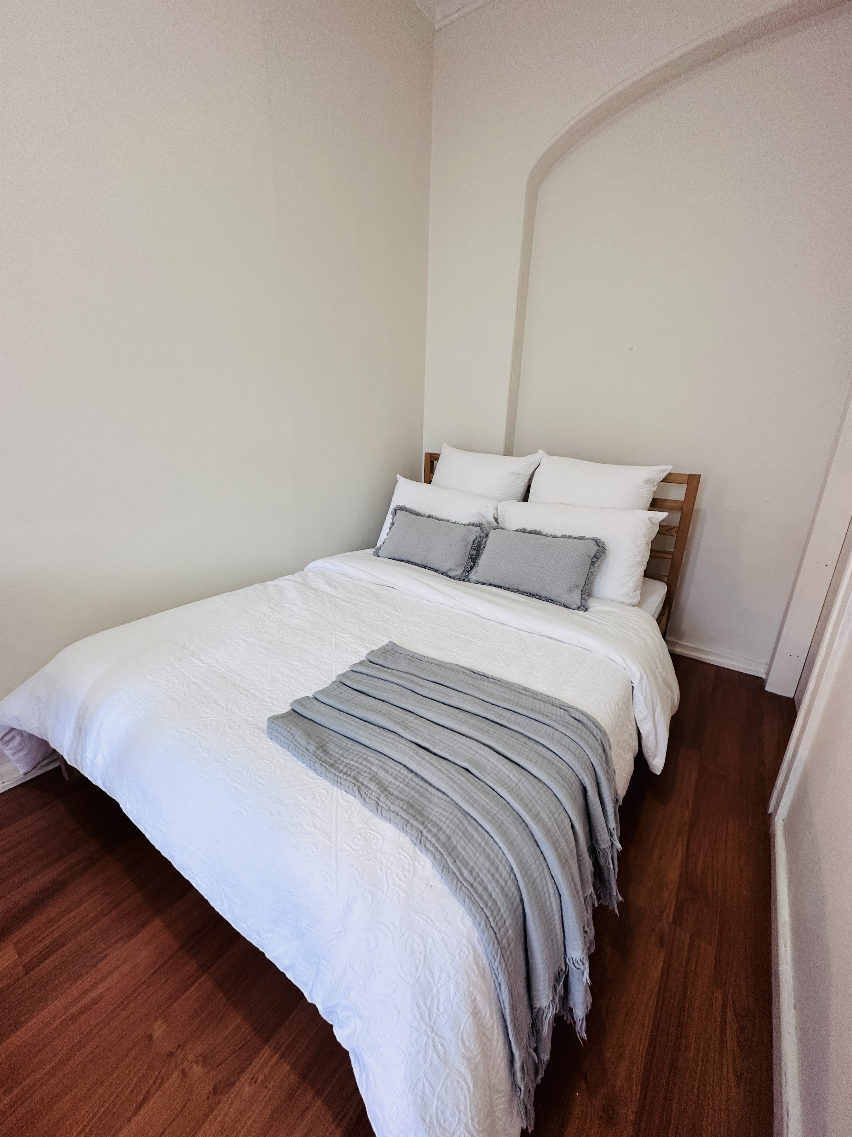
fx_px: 459
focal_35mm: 14
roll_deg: -1.5
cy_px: 568
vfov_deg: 102.1
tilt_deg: -18.4
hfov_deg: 85.7
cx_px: 426
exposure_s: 1/100
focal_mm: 2.22
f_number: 2.2
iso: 200
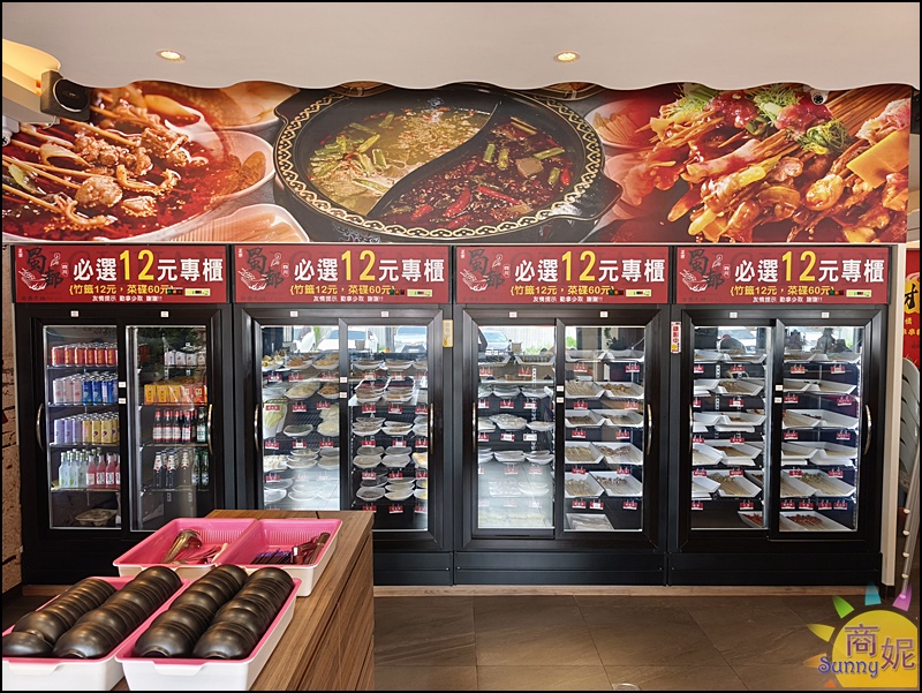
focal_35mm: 23
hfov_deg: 73.9
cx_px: 461
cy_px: 346
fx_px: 613
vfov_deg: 58.9
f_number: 1.6
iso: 400
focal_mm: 6.57
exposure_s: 1/120
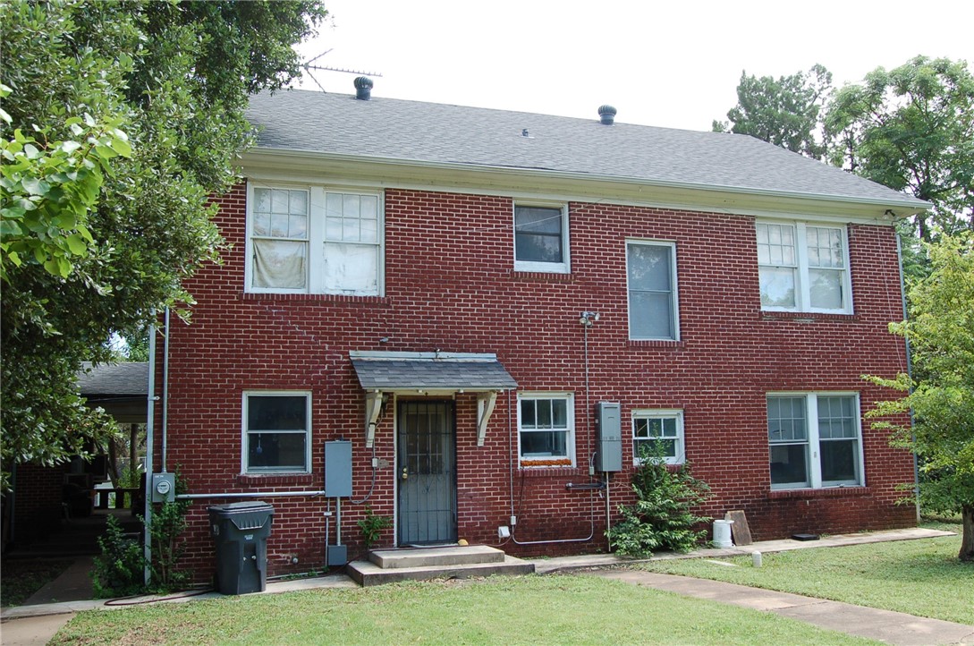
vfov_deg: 39.8
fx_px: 891
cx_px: 487
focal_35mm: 33
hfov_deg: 57.3
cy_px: 323
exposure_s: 1/80
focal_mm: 22
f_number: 8
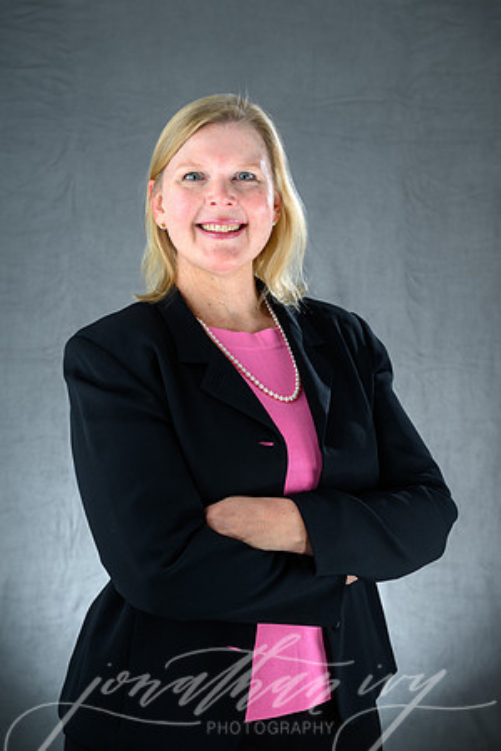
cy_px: 376
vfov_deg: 28.8
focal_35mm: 70
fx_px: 1461
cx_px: 250
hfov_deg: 19.5
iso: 100
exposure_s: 1/200
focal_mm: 70
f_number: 7.1
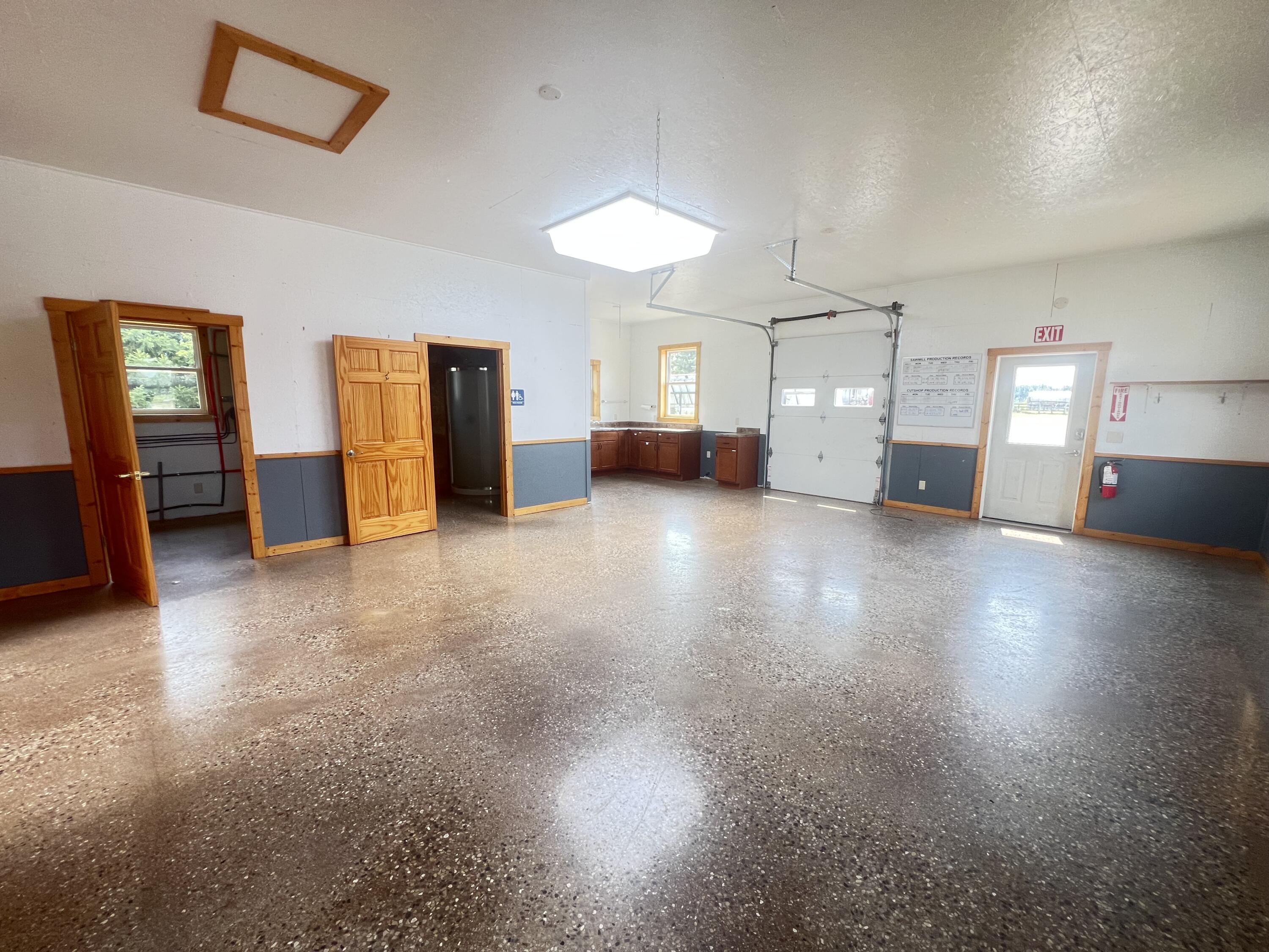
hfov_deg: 106.2
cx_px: 634
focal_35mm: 13
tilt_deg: -8.5
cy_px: 476
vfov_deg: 89.9
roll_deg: +0.0
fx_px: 477
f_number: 1.8
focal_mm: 1.57
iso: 125
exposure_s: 1/99
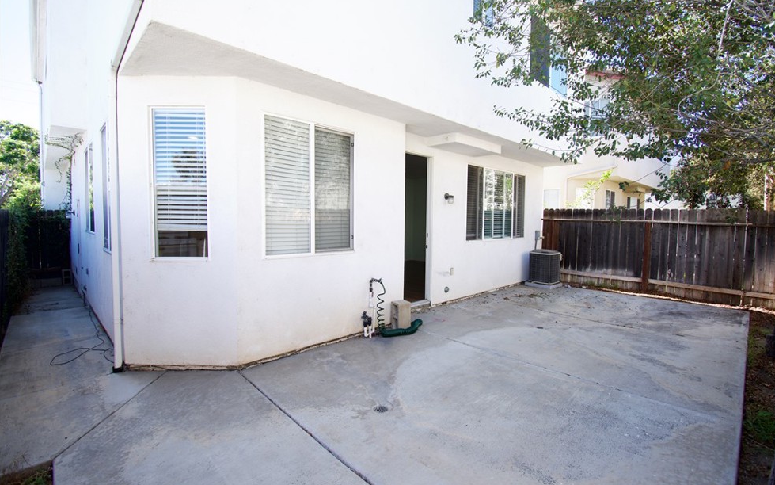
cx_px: 404
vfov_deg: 71.3
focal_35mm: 16
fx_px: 338
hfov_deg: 97.8
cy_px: 237
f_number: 4.5
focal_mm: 10
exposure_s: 1/60
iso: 100
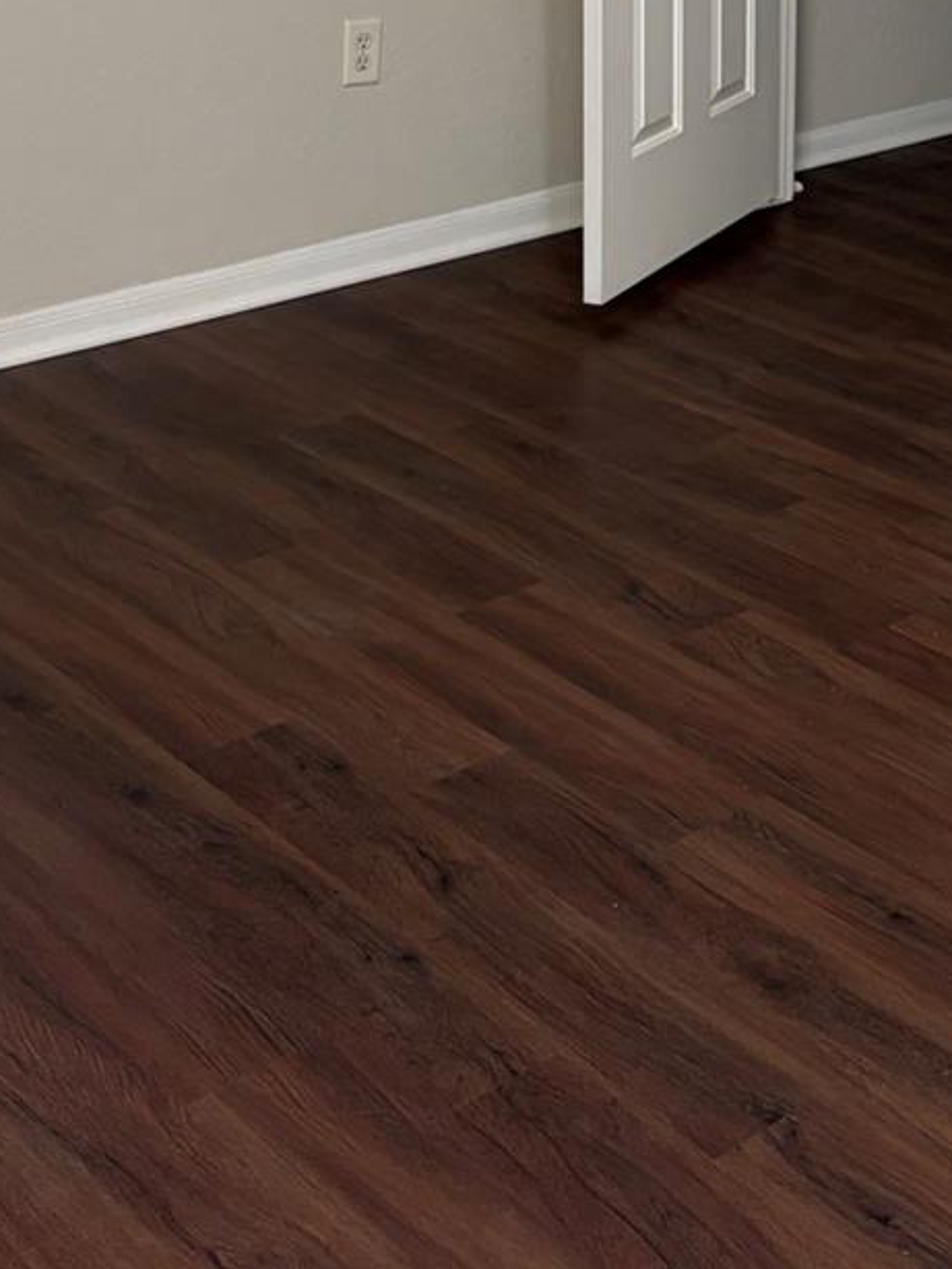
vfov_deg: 27.6
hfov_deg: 21.7
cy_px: -85
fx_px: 2382
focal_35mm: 65
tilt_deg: -9.0
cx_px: 981
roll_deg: -1.2
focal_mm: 5.96
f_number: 1.6
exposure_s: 1/60
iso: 125
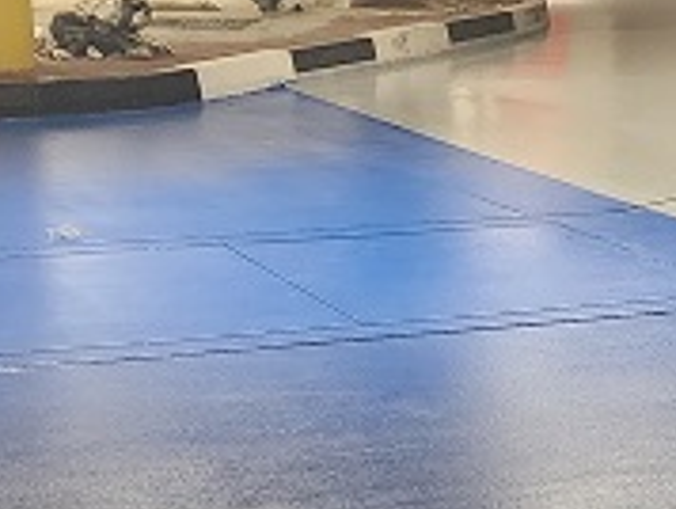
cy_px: 589
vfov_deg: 11.3
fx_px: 2523
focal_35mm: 129
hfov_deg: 15.2
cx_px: 547
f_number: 1.8
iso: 800
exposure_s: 1/50
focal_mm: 6.4
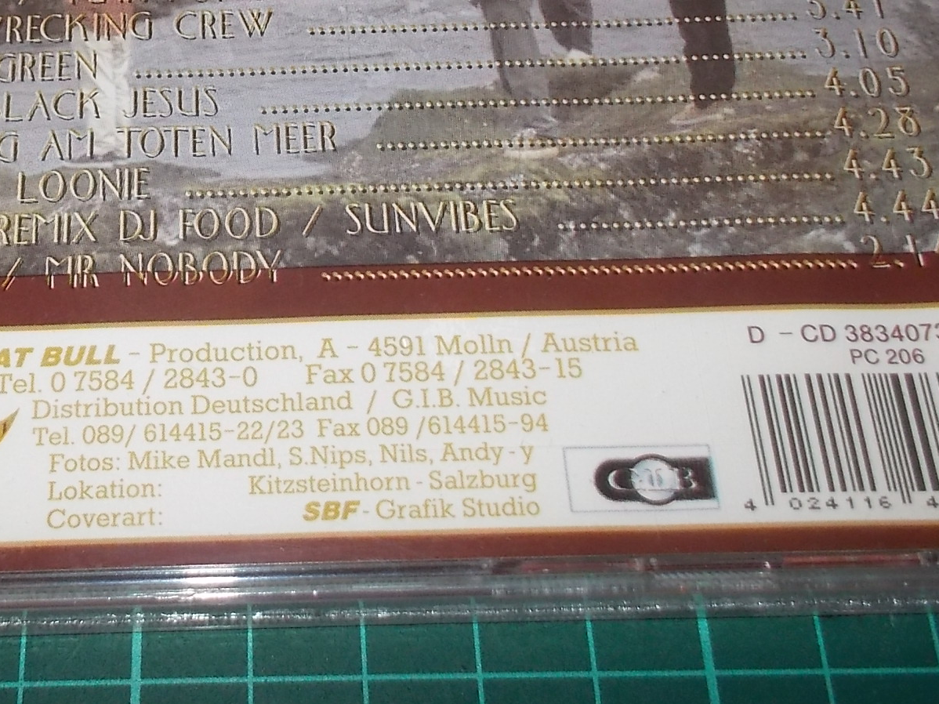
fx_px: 1492
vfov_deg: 26.0
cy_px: 129
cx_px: 256
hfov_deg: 34.3
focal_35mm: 55
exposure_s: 1/30
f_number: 3.3
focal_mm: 4.1
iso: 200
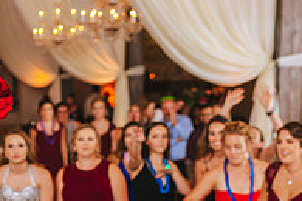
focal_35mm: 104
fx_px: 872
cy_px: 264
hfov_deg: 19.4
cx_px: 48
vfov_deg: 12.7
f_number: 2
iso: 800
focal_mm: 35
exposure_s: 1/200
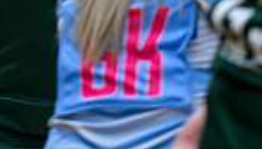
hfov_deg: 2.3
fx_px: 6628
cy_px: -231
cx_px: 19
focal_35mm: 952
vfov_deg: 1.3
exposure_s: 1/1000
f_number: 3.2
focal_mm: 200
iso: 3200
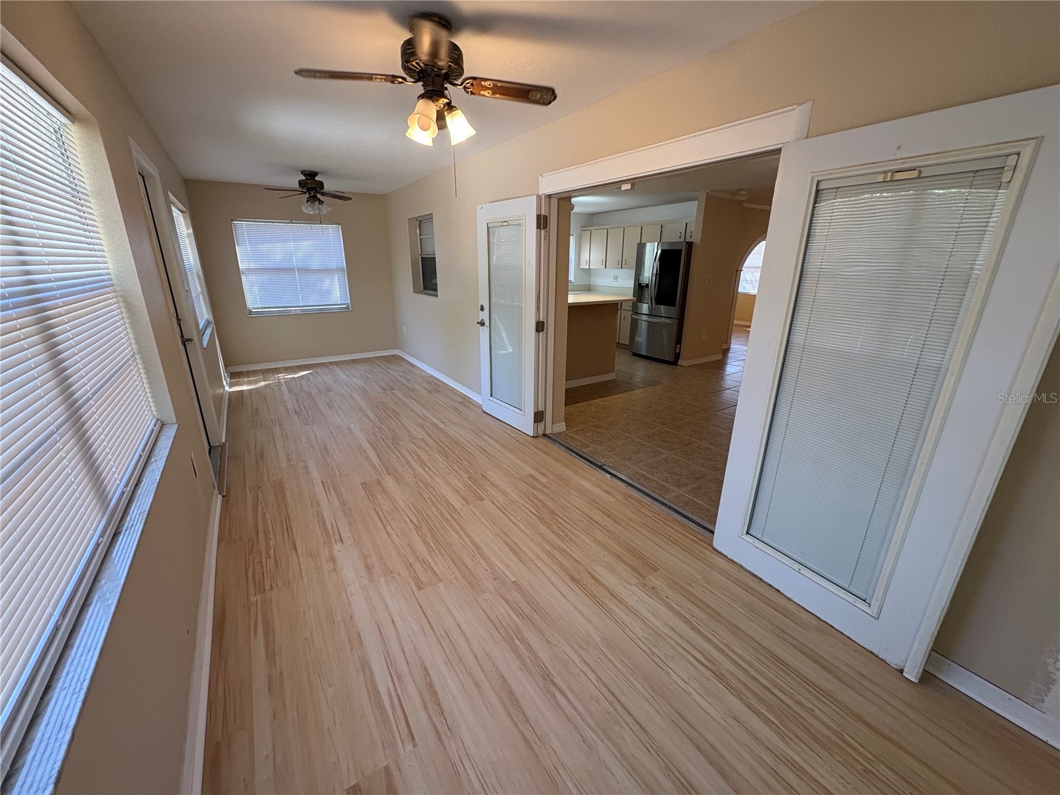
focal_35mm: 14
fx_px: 429
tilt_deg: -18.0
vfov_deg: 85.7
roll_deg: +0.1
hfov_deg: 102.1
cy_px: 398
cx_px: 530
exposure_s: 1/120
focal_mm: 2.22
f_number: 2.2
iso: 200
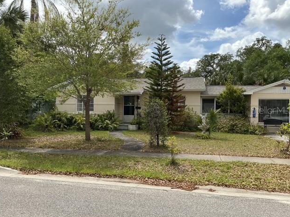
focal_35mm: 30
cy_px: 110
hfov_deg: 60.0
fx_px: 251
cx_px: 145
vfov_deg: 46.8
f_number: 1.8
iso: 25
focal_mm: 3
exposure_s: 1/1577
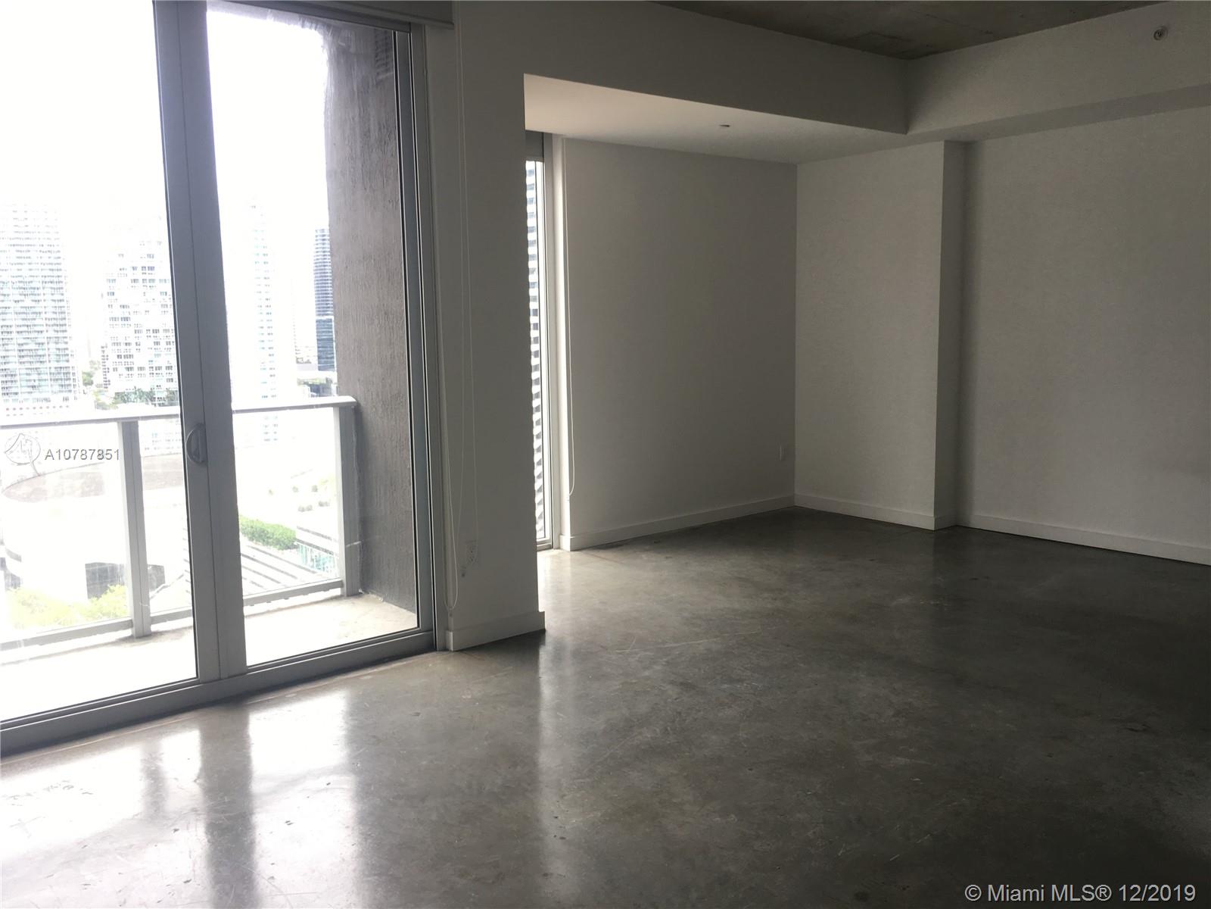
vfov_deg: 48.2
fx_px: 1015
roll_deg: +0.8
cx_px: 606
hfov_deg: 61.7
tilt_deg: -5.5
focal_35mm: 29
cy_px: 454
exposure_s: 1/50
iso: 25
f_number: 2.2
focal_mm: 4.15
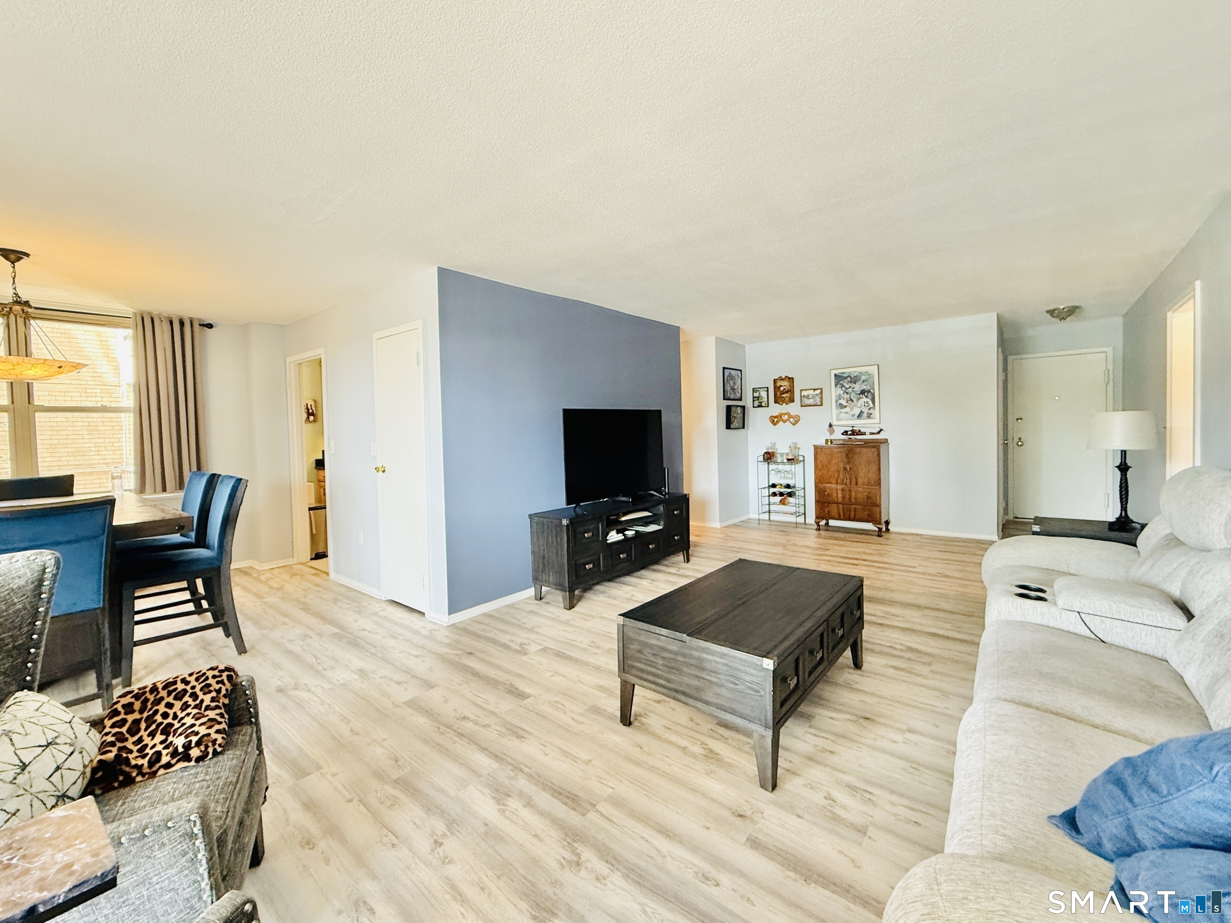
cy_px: 462
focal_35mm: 14
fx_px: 498
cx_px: 616
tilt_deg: -2.9
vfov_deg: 85.7
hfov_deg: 102.1
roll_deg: +0.8
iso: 320
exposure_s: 1/60
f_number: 2.2
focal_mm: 2.22
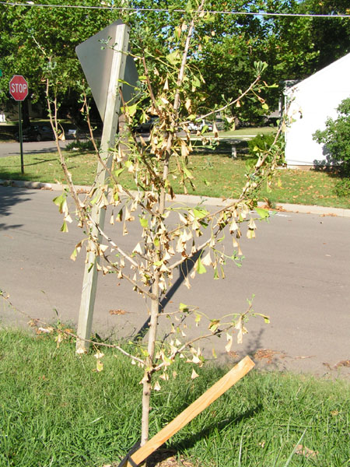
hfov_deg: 37.7
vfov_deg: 49.0
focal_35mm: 38
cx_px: 175
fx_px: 512
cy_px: 234
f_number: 5.6
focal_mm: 6.3
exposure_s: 1/250
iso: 50
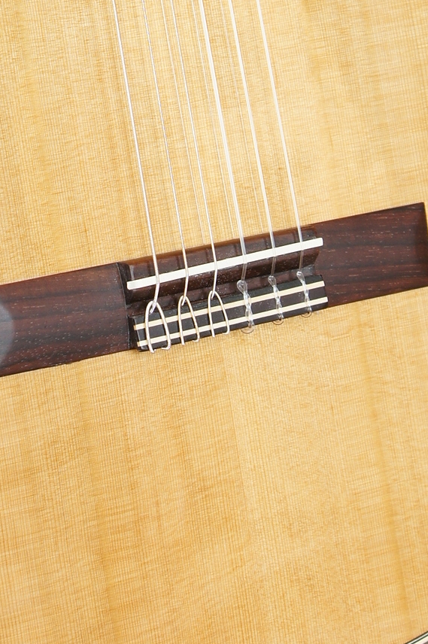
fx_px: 3222
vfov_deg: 11.3
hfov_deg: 7.6
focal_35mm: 180
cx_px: 105
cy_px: -18
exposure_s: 1/5
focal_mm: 45
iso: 100
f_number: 7.1
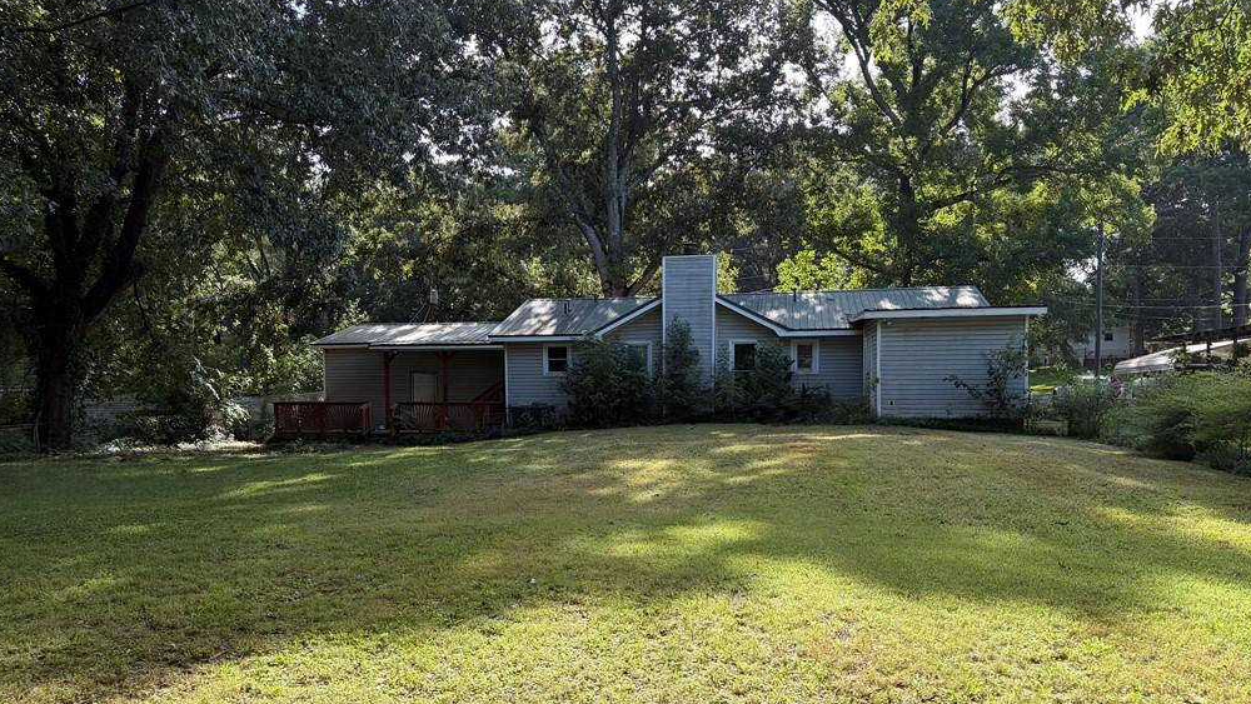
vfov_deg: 39.9
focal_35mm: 29
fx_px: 962
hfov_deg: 66.1
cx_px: 615
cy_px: 446
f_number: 1.6
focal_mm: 5.96
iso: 50
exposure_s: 1/708
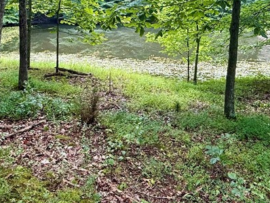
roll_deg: +0.3
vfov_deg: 36.8
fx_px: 281
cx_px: 170
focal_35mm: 36
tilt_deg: -3.4
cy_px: 14
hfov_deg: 50.8
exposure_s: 1/99
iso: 64
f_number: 2.2
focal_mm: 2.22
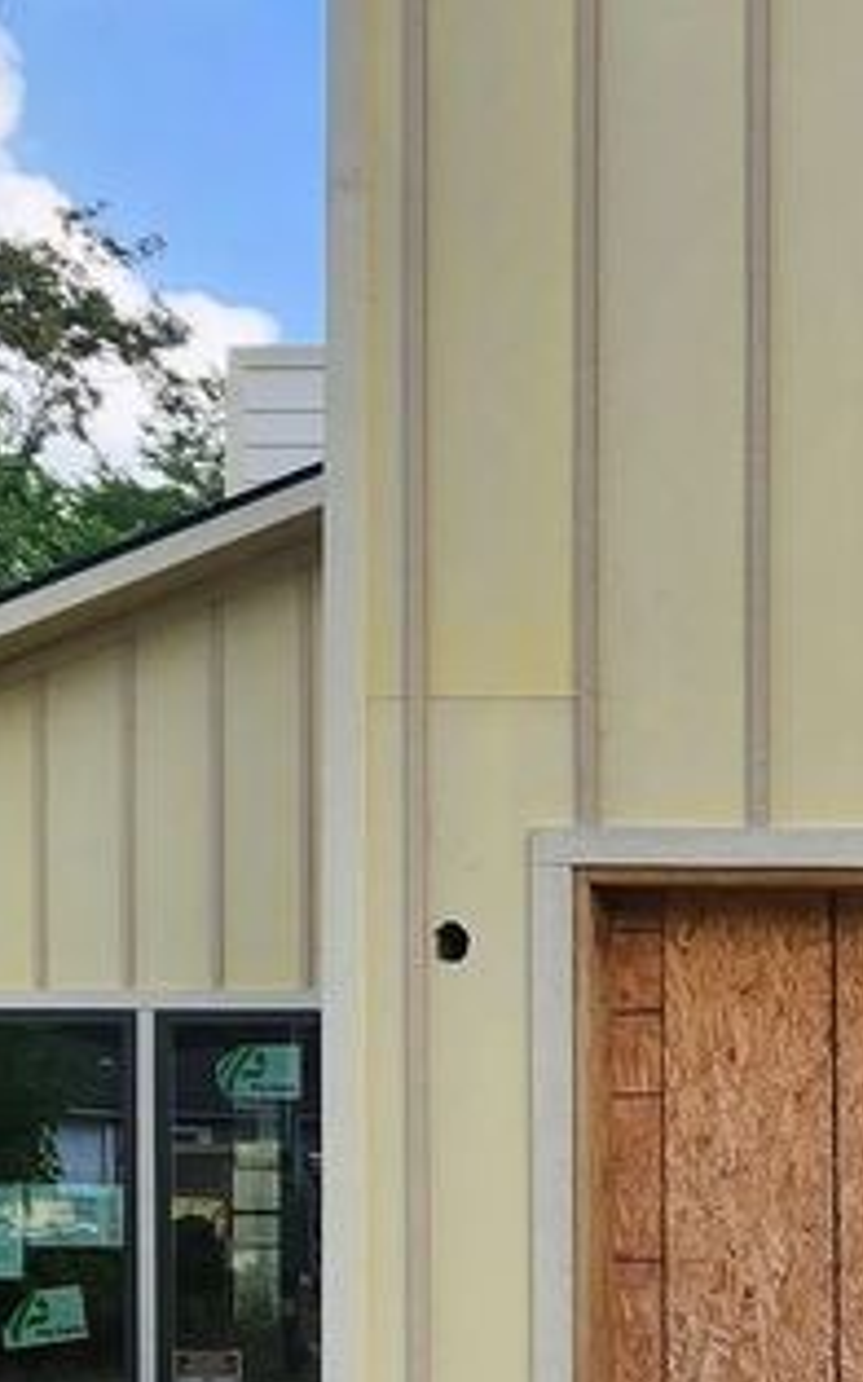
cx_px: 1435
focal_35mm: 45
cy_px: 1259
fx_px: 1695
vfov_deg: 40.8
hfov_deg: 21.6
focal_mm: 2.2
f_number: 2.2
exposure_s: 1/611
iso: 50
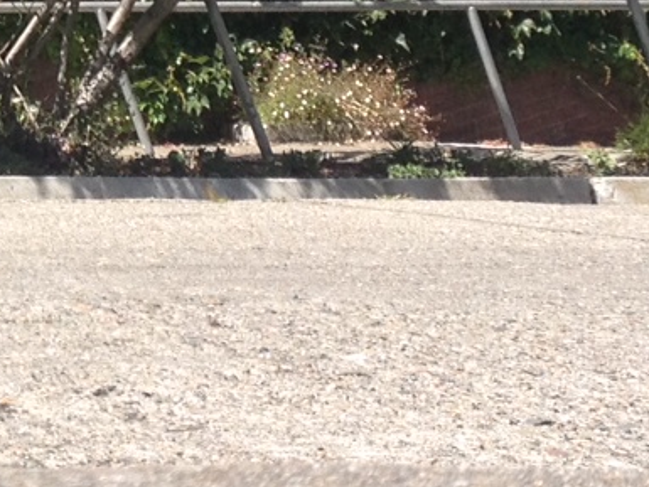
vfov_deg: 7.9
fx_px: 3488
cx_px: -268
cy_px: -121
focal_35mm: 186
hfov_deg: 10.3
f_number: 2.4
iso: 50
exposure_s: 1/756
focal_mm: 4.28
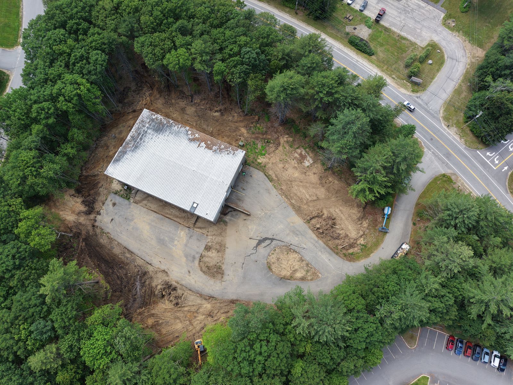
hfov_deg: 73.9
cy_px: 192
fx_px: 341
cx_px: 256
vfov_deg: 58.9
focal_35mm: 23
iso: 200
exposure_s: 1/2000
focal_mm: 8.67
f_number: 1.8
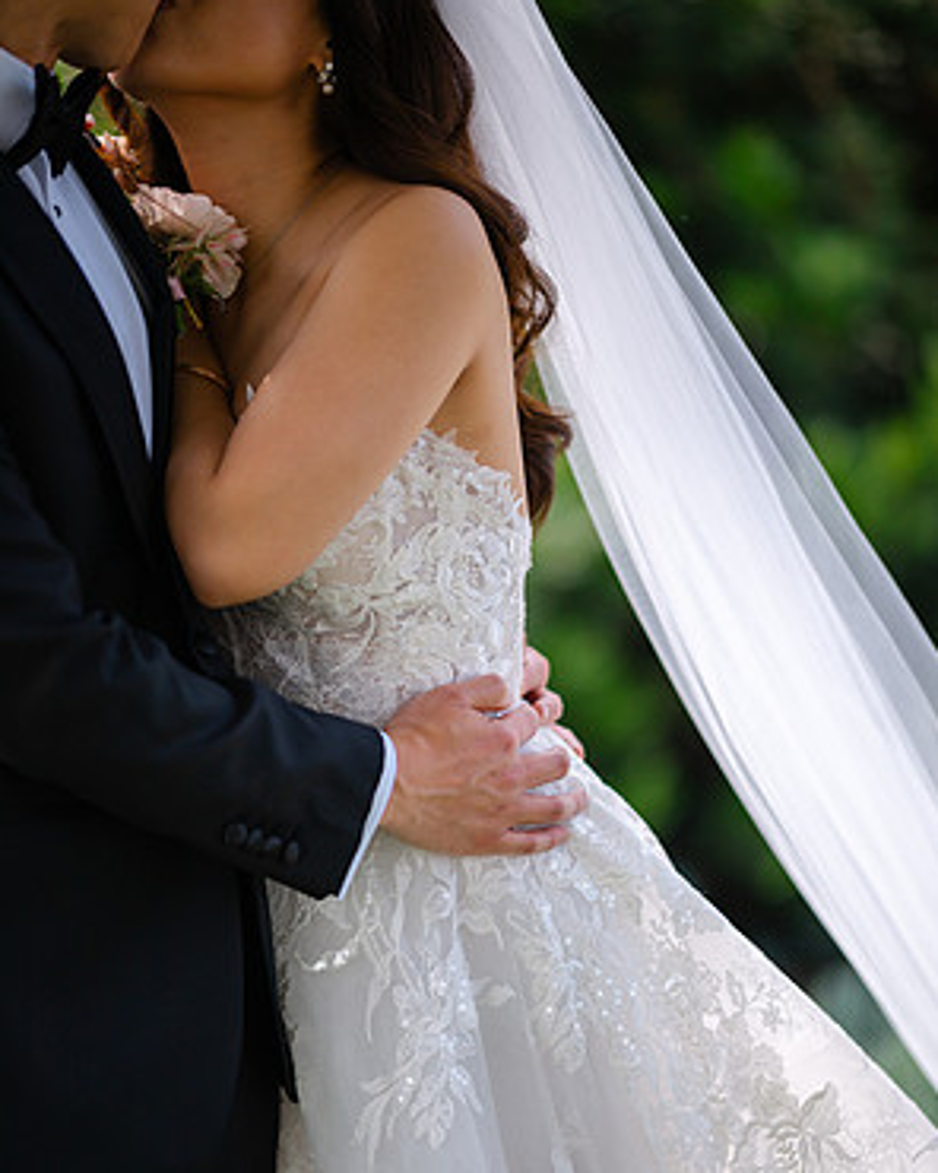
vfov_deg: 16.0
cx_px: 469
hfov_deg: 12.9
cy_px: 701
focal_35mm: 120
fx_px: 4164
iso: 80
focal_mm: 105
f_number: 1.4
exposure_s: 1/8000
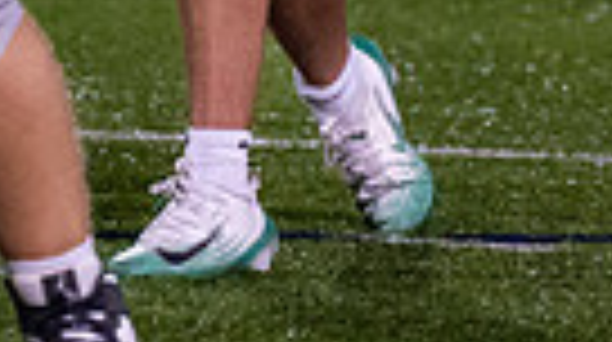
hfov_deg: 1.4
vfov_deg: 0.8
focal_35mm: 1516
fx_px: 24563
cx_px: 141
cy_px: -785
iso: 2500
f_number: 2.8
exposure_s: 1/1000
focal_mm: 153
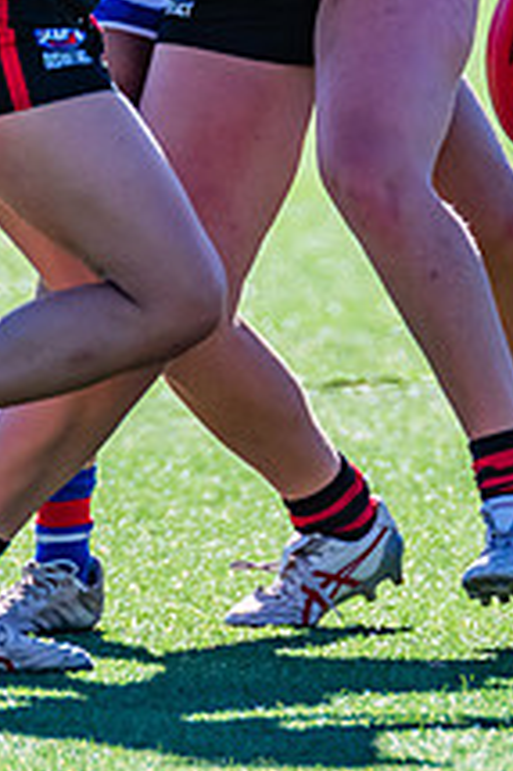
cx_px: 180
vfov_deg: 1.0
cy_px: -41
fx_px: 45449
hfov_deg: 0.6
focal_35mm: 2123
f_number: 9
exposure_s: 1/1250
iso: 800
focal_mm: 600
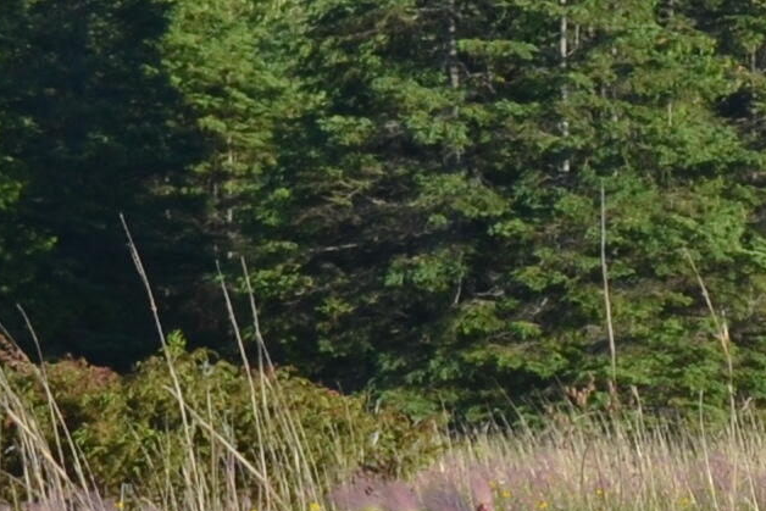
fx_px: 7491
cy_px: 351
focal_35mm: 352
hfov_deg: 5.6
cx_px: 1861
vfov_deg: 3.9
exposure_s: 1/160
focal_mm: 32
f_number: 8
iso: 100
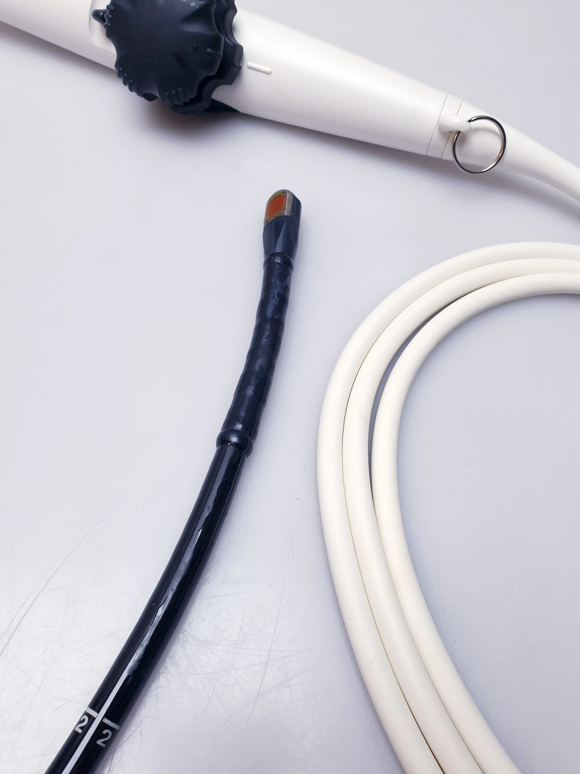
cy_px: 387
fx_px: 581
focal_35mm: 26
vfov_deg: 67.3
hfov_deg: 53.1
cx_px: 290
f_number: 2.4
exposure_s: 1/100
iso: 100
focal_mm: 4.3
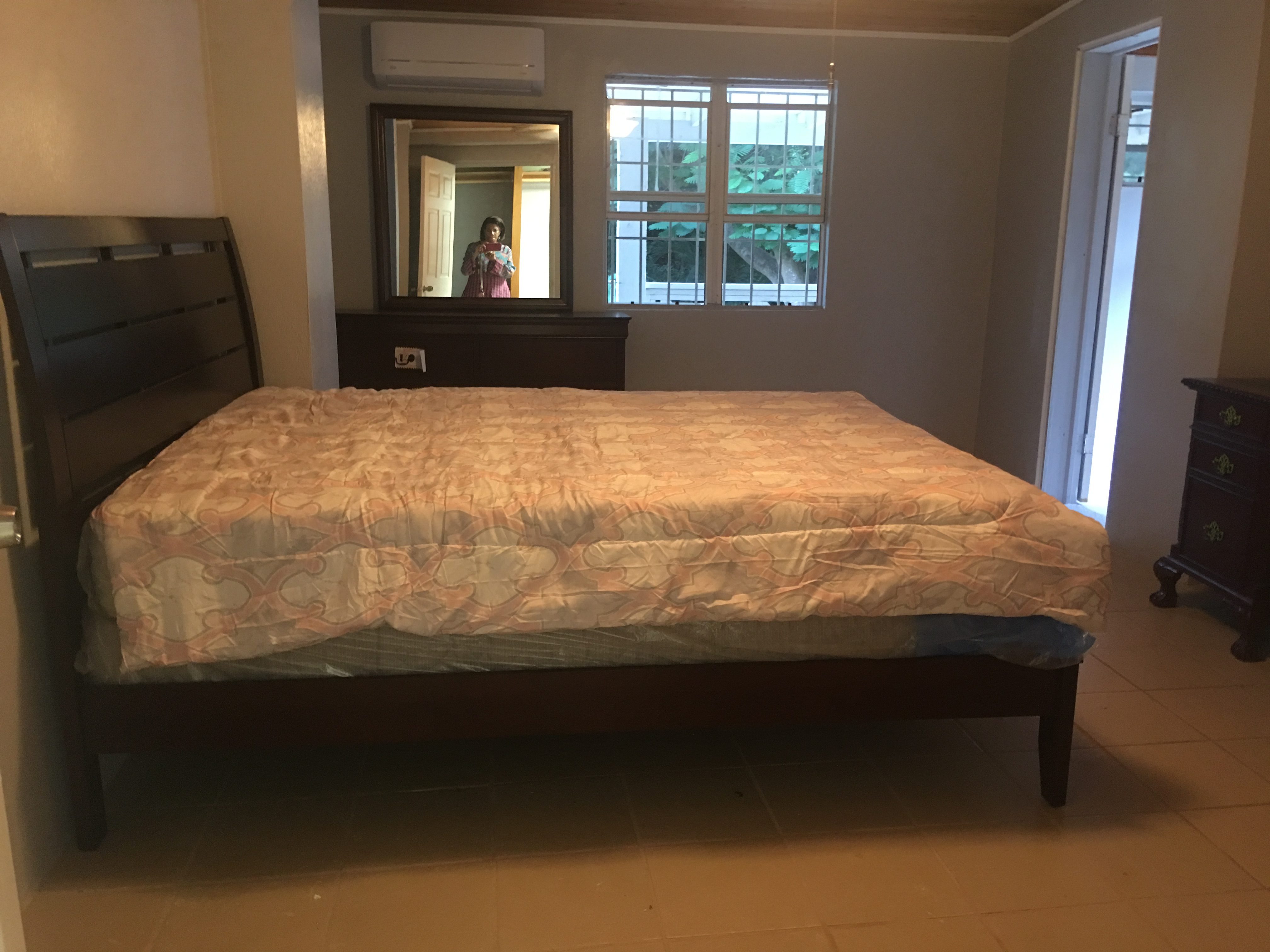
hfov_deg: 61.7
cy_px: 476
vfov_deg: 48.2
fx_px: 1064
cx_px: 635
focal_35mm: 29
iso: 64
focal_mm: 4.15
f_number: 2.2
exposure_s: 1/4
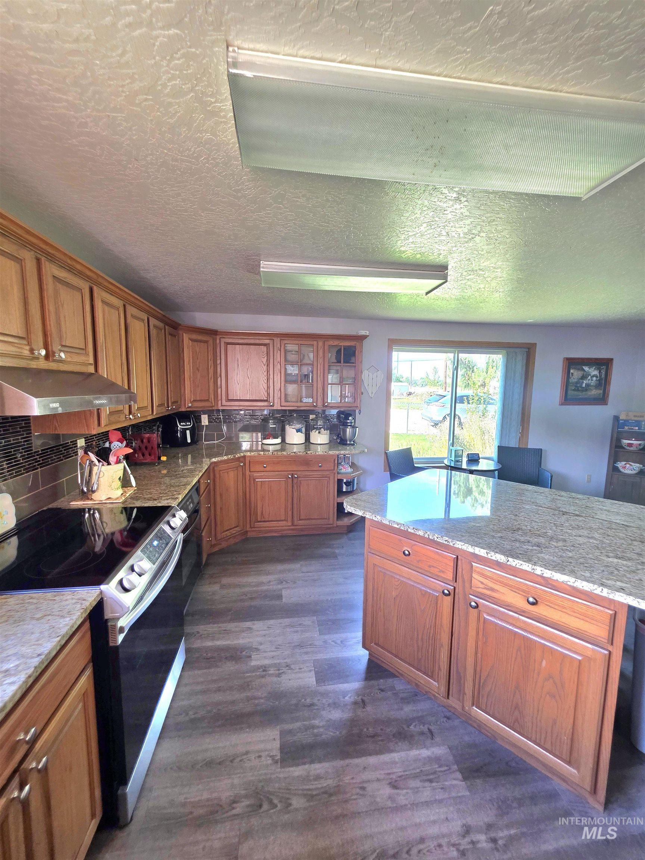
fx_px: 323
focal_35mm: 13
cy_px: 430
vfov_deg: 106.2
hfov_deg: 89.9
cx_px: 322
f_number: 1.9
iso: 160
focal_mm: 2.2
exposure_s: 1/60.2
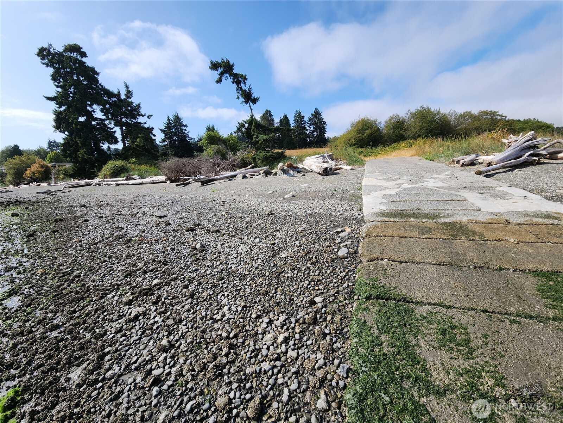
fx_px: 211
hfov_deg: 106.2
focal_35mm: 13
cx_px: 282
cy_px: 212
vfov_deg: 89.9
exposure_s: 1/1650
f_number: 2.2
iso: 50
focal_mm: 2.2
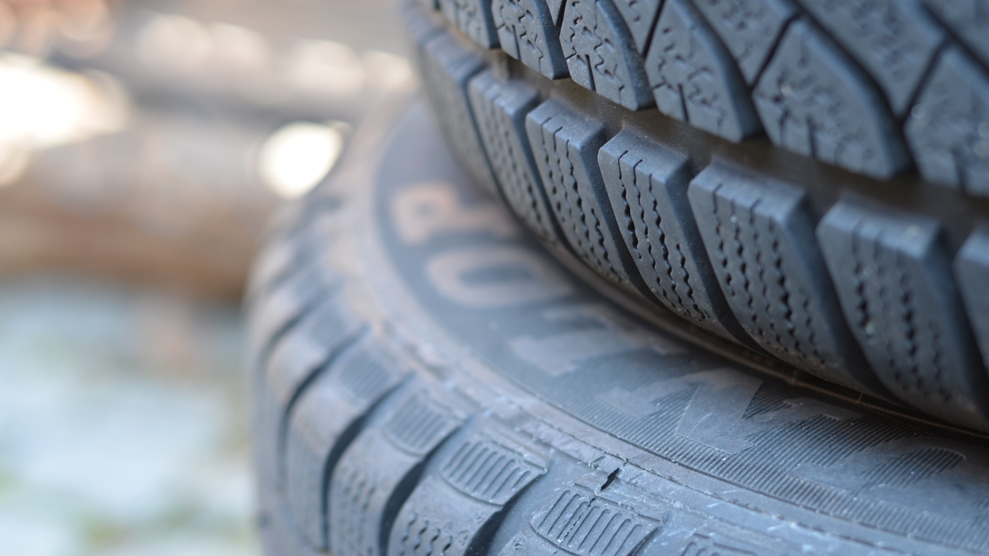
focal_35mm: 79
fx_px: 2072
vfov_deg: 15.3
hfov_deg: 26.8
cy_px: 298
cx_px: 497
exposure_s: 1/50
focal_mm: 50
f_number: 3.5
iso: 100
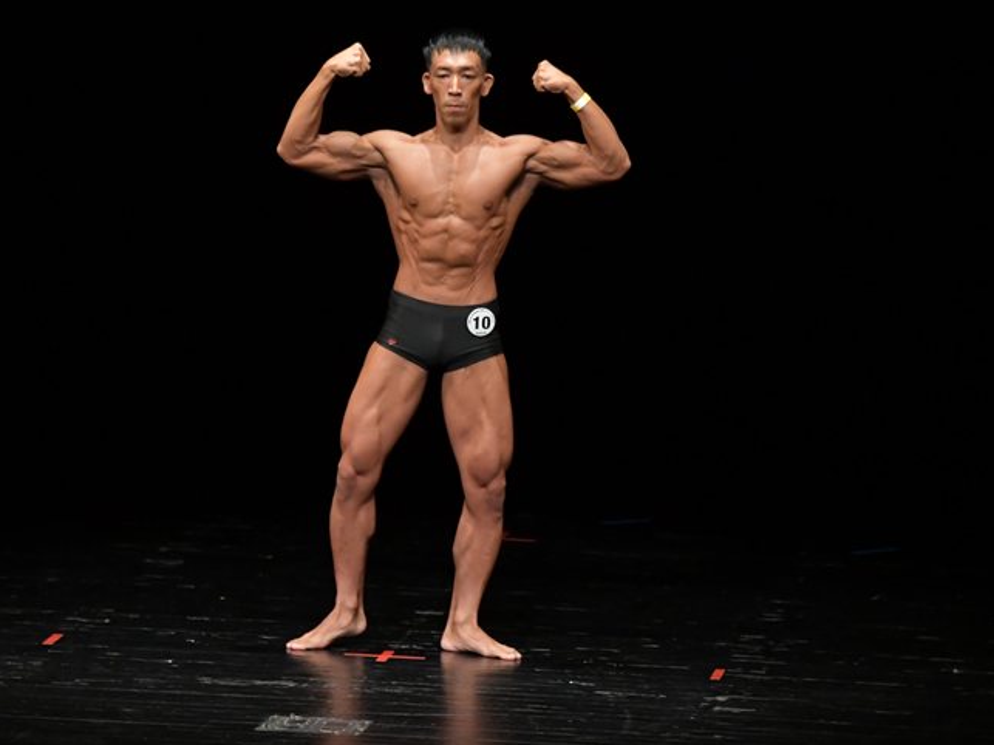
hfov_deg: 6.3
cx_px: 412
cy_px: 357
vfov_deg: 4.7
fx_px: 8986
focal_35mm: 313
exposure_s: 1/400
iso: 3200
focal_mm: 180
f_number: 5.6
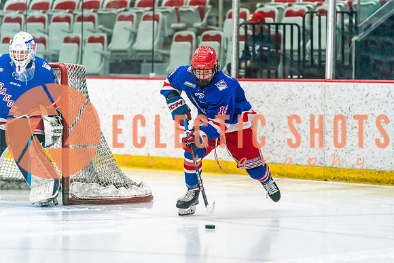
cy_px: 132
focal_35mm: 178
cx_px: 197
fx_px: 1948
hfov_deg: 11.5
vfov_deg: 7.7
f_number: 2.8
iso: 3200
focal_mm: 178
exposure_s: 1/1000
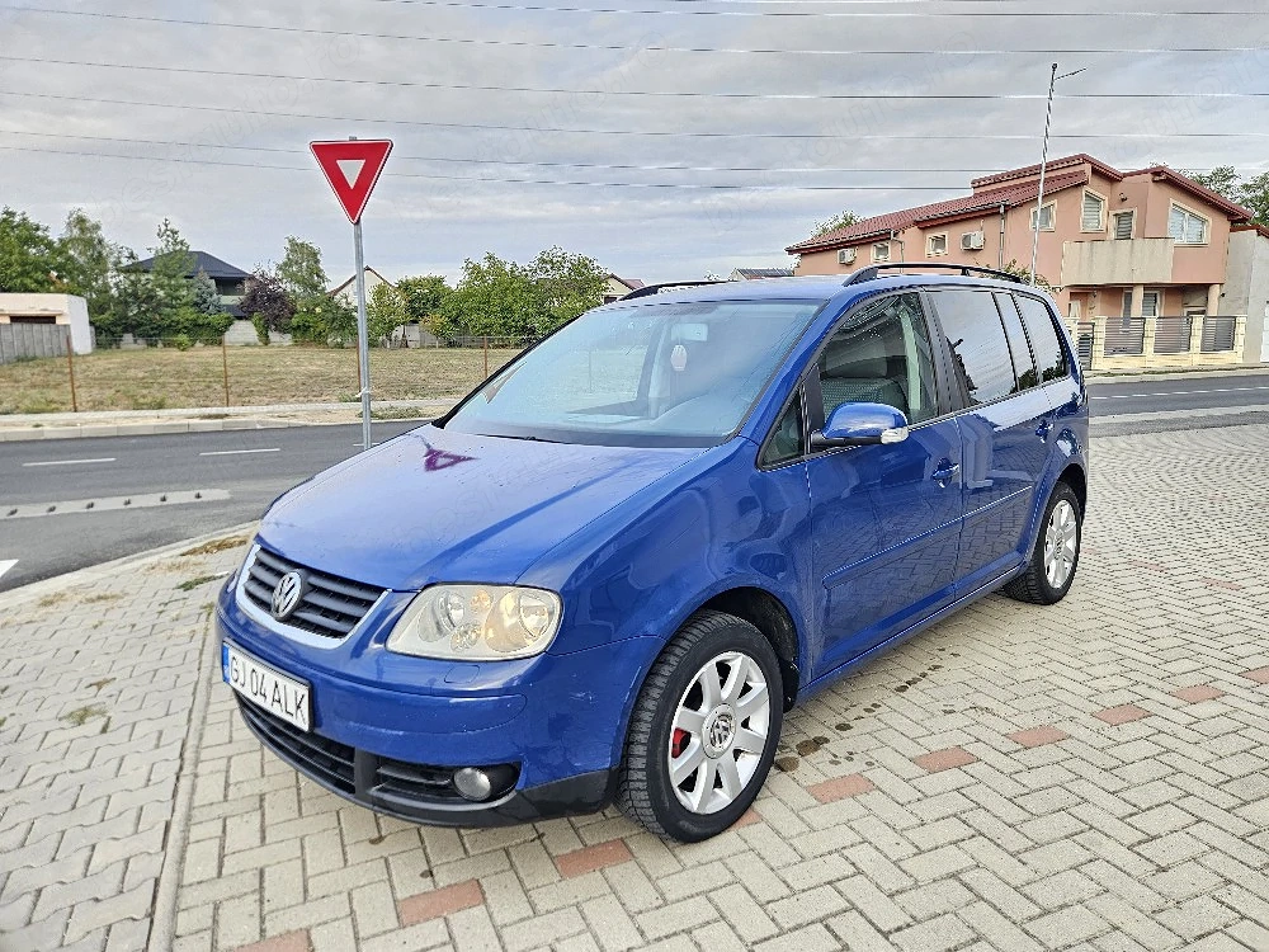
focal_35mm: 23
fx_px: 843
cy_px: 476
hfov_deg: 73.9
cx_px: 634
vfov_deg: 58.9
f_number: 1.8
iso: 40
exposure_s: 1/233
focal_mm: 5.4
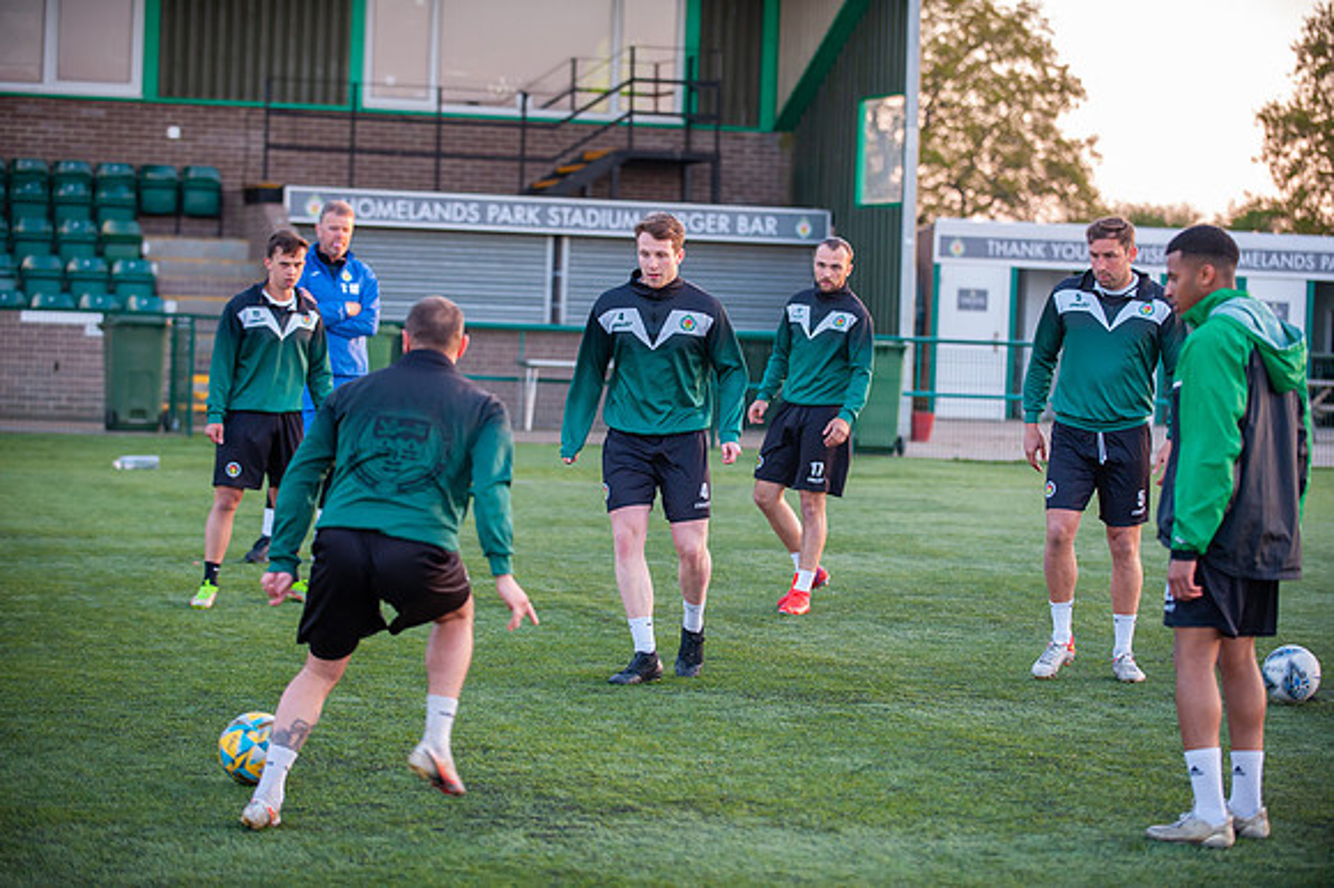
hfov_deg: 19.5
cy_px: 444
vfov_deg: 13.0
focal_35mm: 105
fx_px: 3888
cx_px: 667
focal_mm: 105
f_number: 2.8
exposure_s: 1/320
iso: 1250
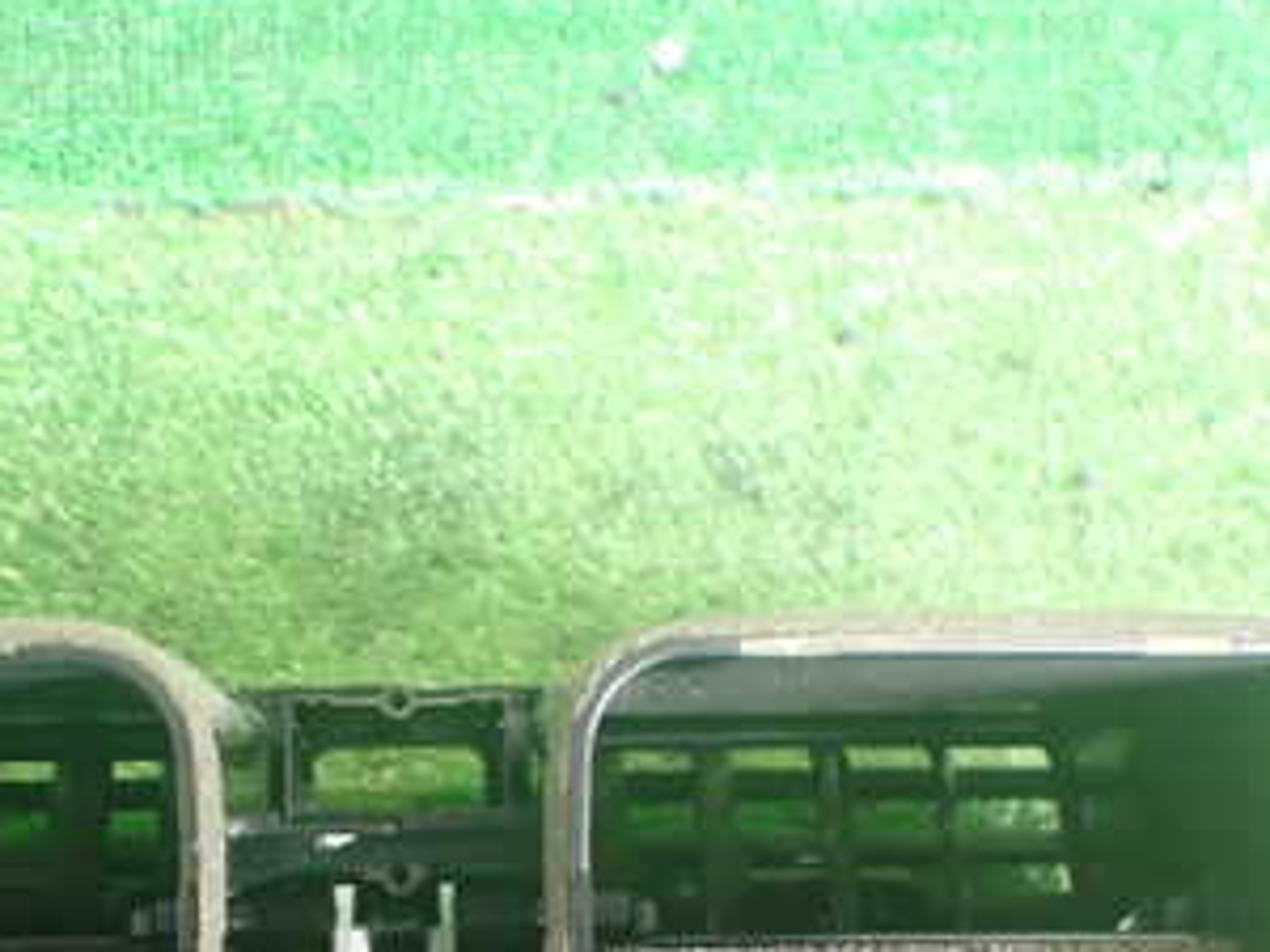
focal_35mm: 60
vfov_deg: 23.6
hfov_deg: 31.9
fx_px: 2201
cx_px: 419
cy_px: 901
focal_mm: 5.4
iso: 800
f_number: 2.3
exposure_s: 1/40
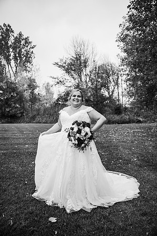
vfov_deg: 57.3
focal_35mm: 33
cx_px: 78
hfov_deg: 39.9
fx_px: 216
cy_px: 118
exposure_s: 1/1000
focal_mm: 33
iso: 200
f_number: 3.2
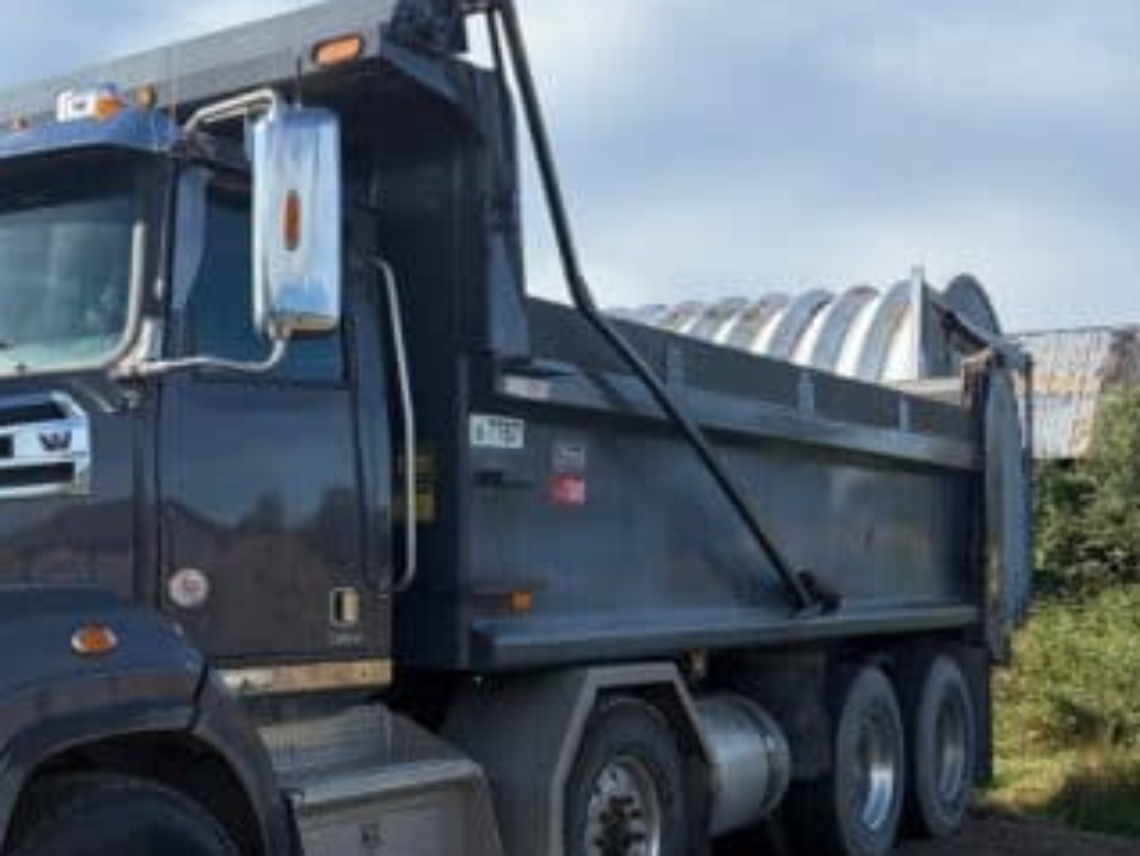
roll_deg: +0.1
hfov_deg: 37.0
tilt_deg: +2.0
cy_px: 537
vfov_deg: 29.6
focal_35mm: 49
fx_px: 1615
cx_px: 172
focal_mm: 5.96
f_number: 1.6
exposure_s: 1/3831
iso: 64
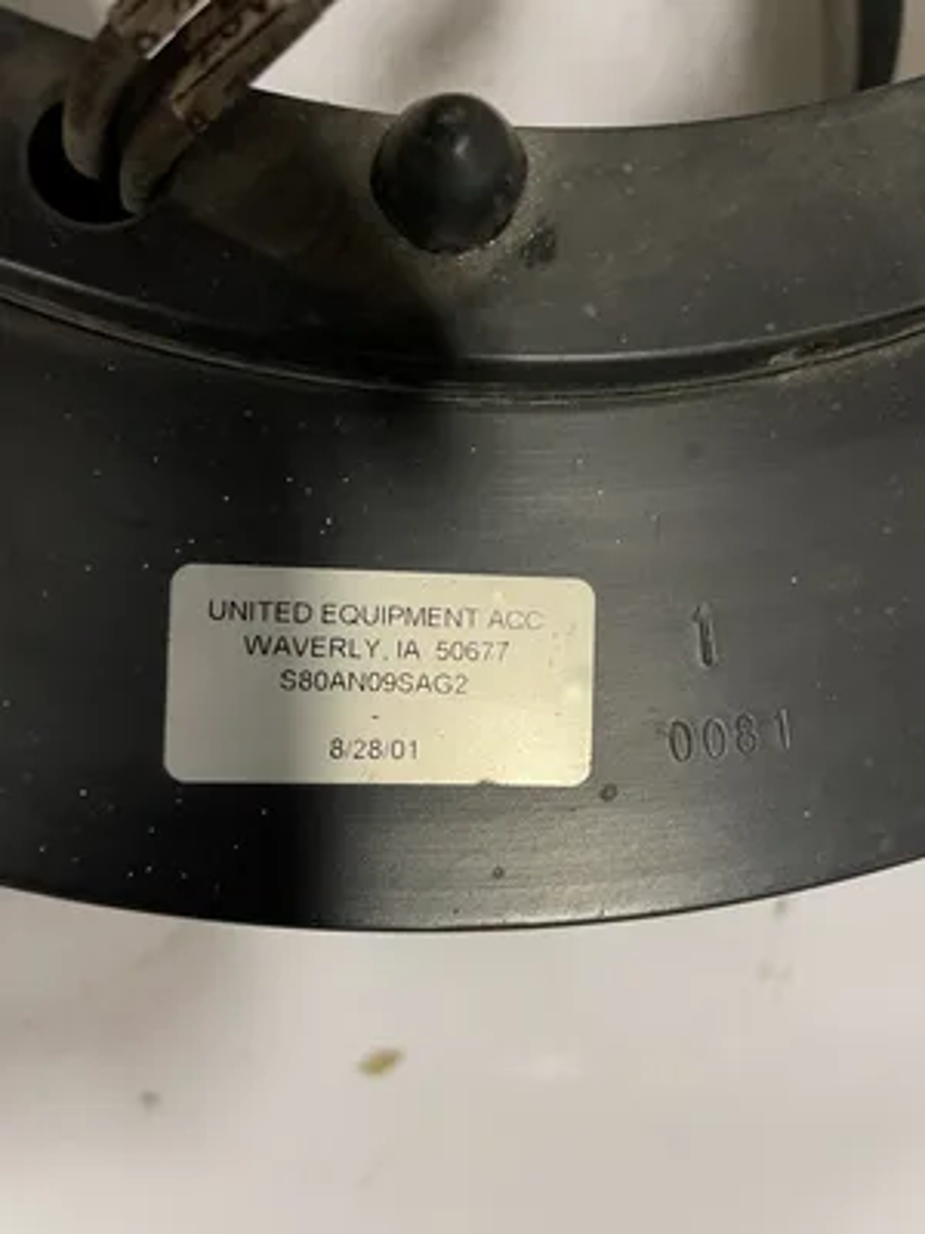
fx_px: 926
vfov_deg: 67.3
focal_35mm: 26
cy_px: 617
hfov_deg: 53.1
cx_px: 462
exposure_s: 1/60
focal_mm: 4.2
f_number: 1.6
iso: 100
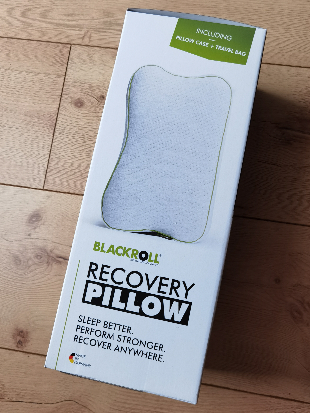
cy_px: 206
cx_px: 155
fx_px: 322
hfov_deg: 51.4
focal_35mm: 27
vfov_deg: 65.3
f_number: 1.9
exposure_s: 1/50
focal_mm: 6.71
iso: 160
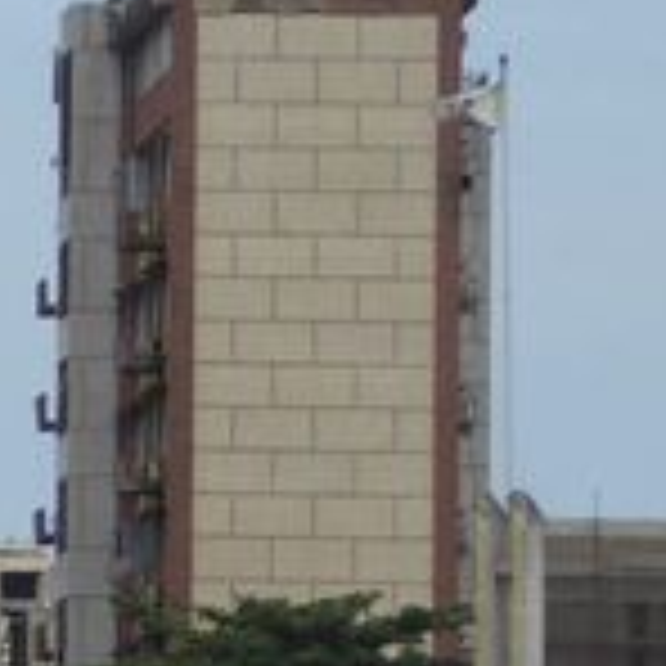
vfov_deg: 2.4
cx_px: -688
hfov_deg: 2.4
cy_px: 482
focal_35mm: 718
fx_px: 15629
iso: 80
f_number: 5.3
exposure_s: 1/400
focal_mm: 24.2
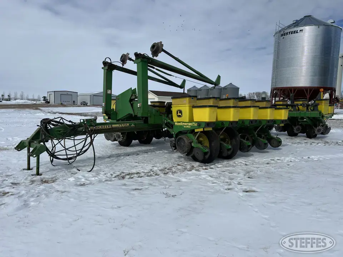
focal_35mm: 26
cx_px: 172
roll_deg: -2.0
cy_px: 128
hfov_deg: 67.3
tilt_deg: -4.9
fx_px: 258
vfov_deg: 53.1
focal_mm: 5.7
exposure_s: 1/16393
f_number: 1.5
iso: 50
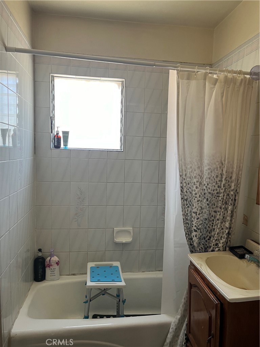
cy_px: 174
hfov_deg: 53.1
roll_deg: +1.3
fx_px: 260
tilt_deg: -6.5
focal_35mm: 26
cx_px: 130
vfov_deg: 67.3
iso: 100
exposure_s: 1/60
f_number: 1.6
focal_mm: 5.1
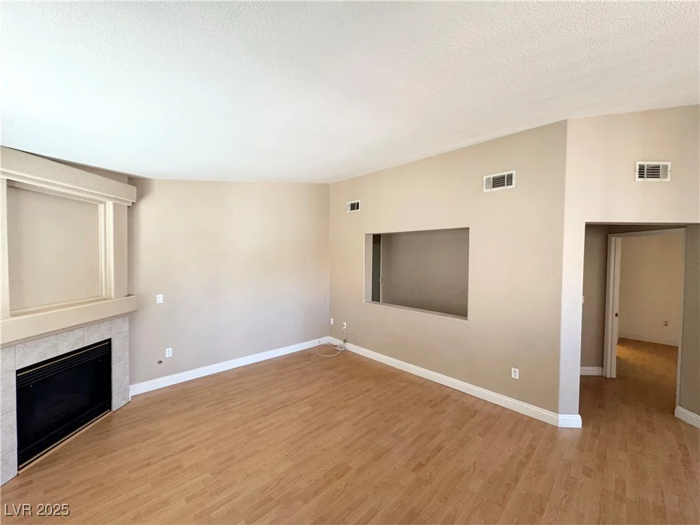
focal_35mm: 14
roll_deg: -0.5
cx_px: 350
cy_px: 262
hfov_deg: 102.1
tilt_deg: -2.2
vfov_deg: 85.7
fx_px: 283
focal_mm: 2.22
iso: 160
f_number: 2.2
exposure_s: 1/60
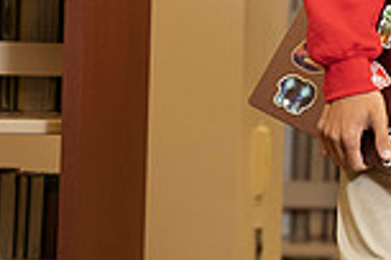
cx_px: 414
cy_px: -177
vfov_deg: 2.0
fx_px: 7418
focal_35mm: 683
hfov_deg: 3.0
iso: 1600
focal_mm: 180
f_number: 4.5
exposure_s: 1/200
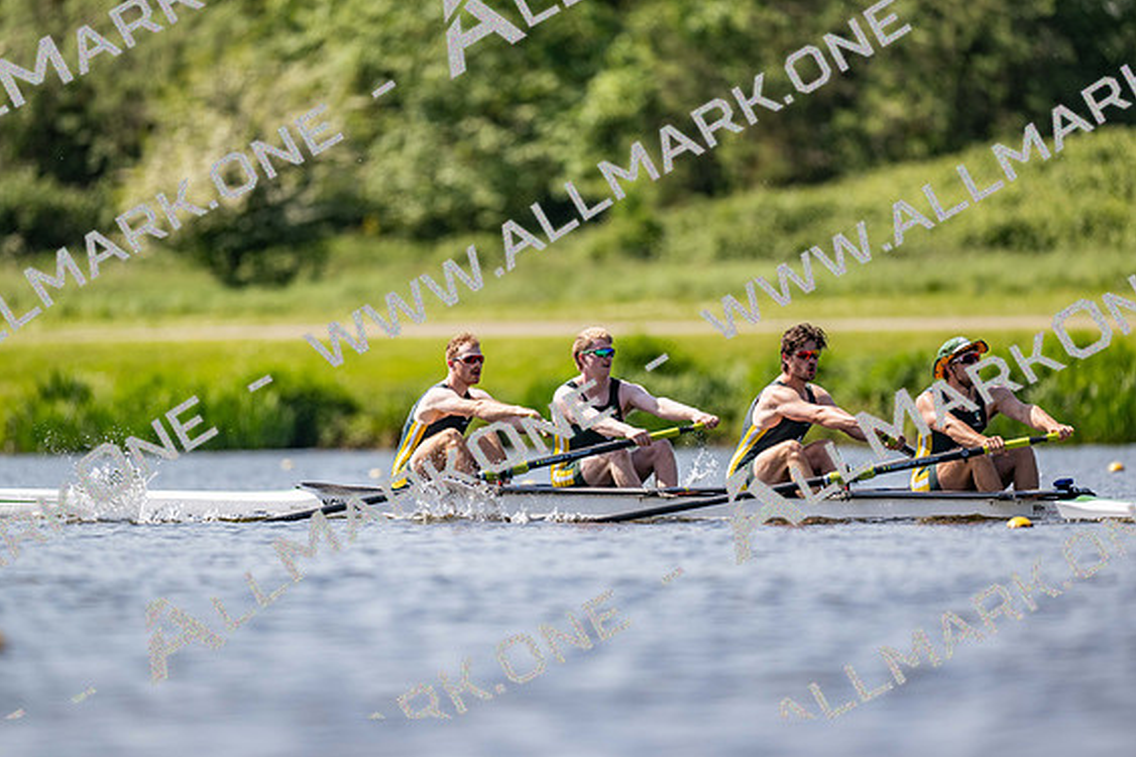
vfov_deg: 2.2
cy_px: 373
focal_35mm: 618
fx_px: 19494
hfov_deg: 3.3
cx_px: 553
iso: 320
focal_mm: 600
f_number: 4
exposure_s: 1/2500
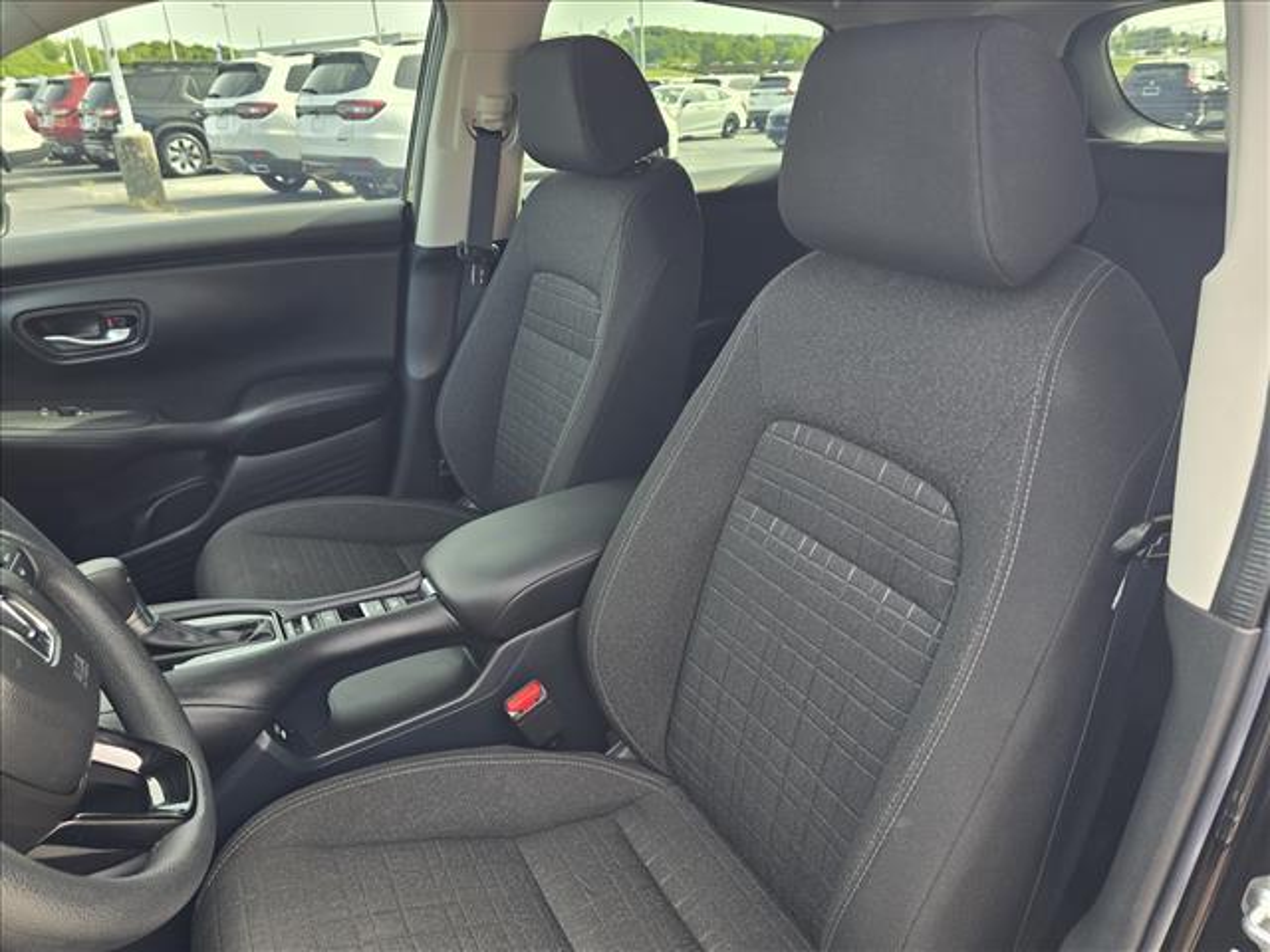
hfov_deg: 73.9
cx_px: 635
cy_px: 476
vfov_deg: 58.9
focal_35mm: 23
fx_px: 844
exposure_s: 1/120
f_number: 1.7
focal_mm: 6.3
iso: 50
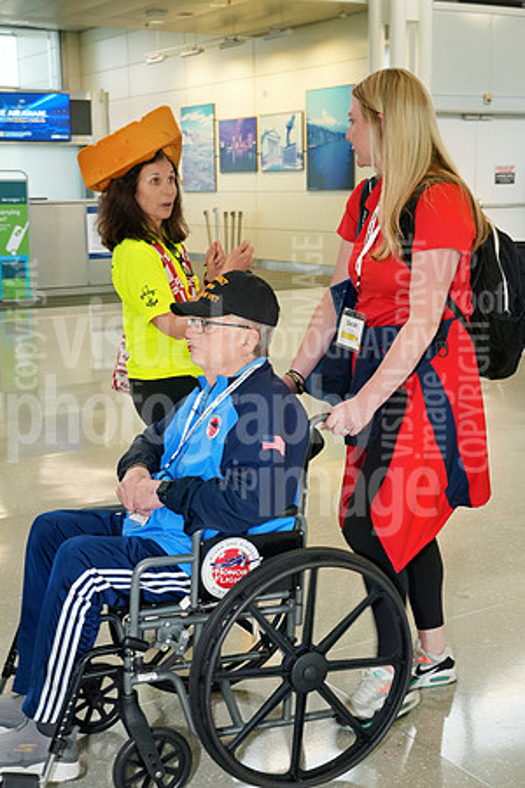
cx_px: 262
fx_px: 1116
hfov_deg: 26.5
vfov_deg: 38.9
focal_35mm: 51
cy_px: 394
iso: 1250
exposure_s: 1/80
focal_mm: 34
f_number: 5
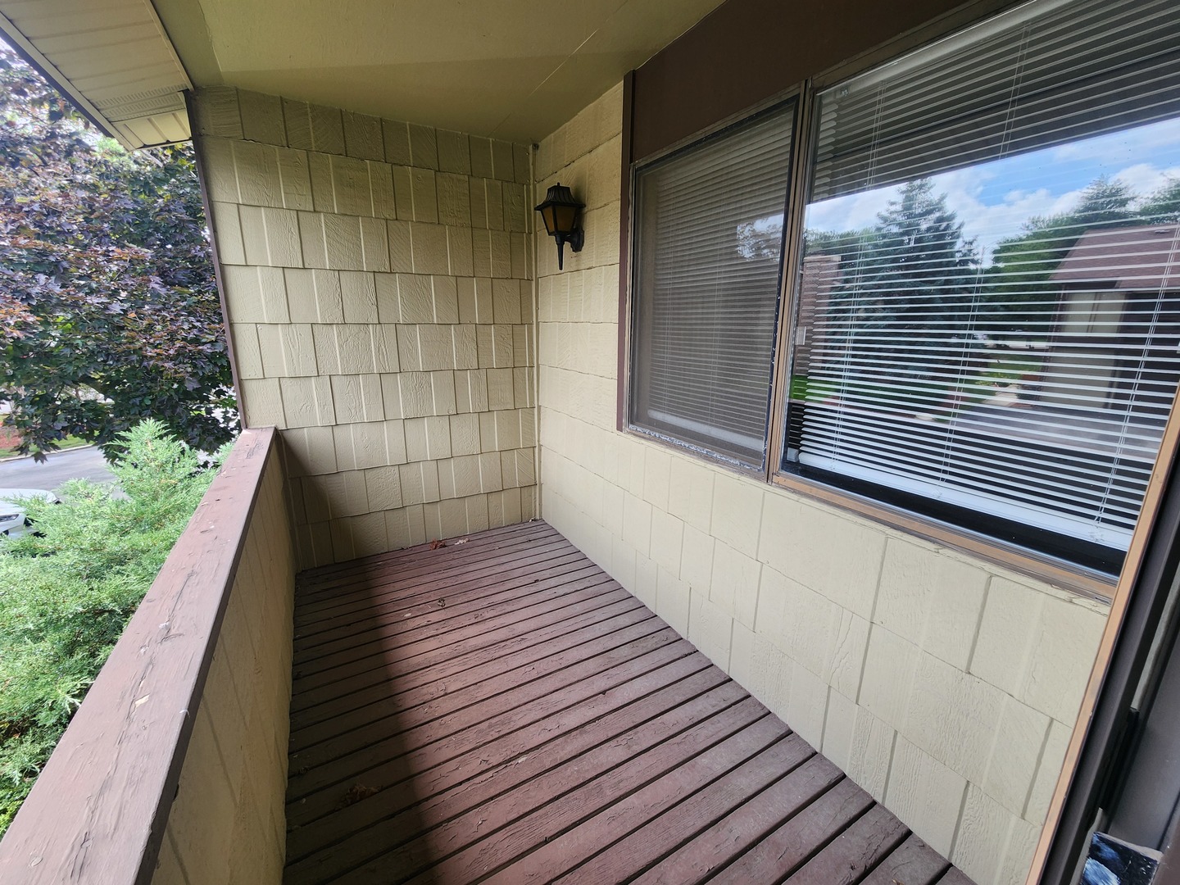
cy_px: 442
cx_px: 590
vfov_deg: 89.9
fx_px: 443
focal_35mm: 13
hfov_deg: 106.2
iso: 50
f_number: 2.2
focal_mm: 2.2
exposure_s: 1/159
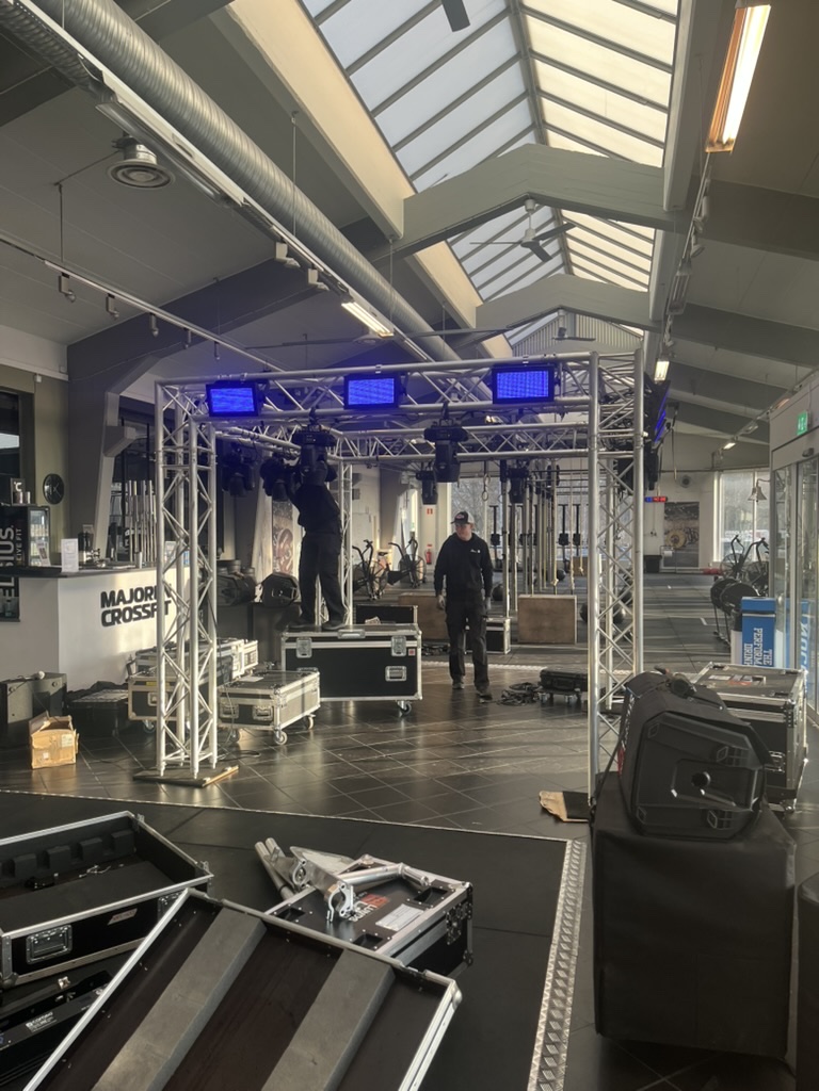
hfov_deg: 53.1
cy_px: 546
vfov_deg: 67.3
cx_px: 410
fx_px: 820
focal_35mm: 26
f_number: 1.6
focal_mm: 5.1
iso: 40
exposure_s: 1/161
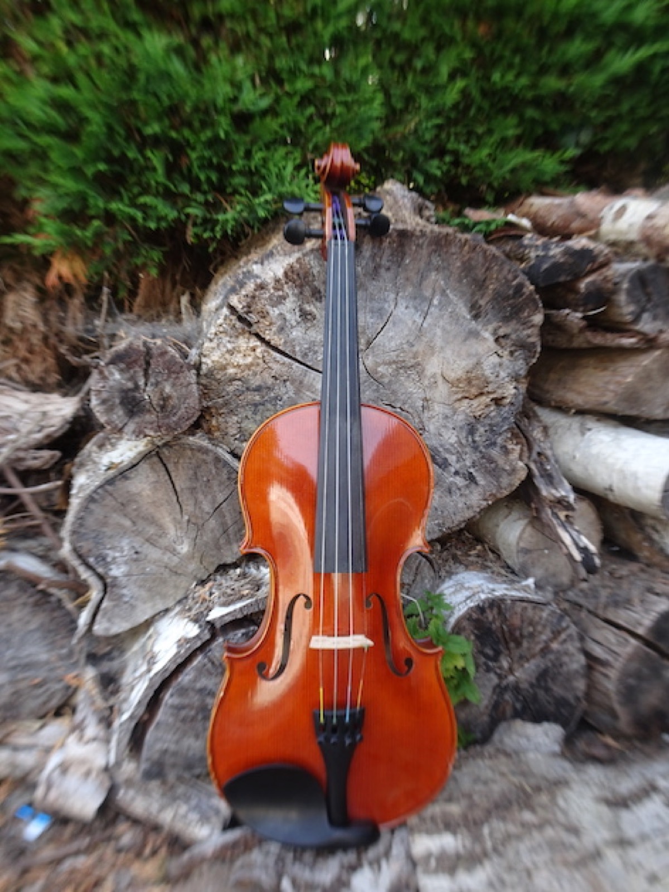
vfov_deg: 71.6
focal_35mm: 24
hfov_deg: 56.8
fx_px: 618
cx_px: 334
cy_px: 446
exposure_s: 1/50
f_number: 3.5
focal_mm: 4.1
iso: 80
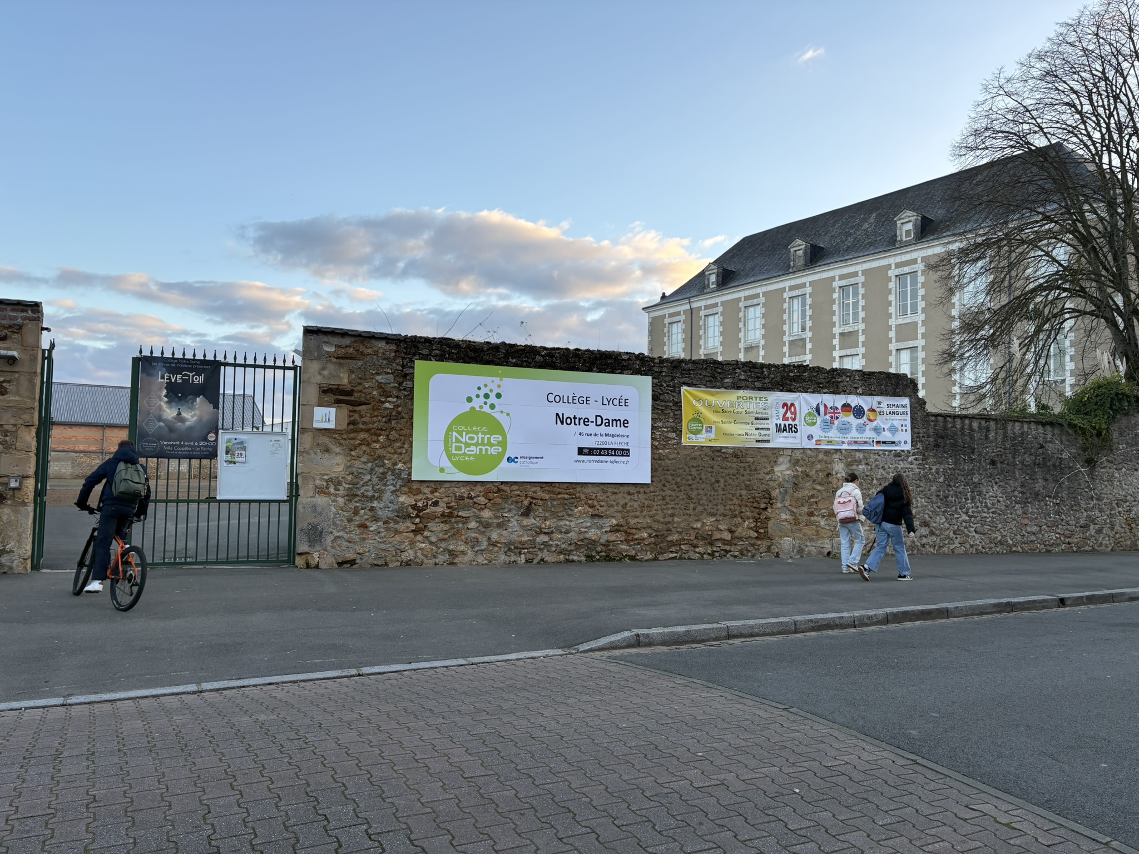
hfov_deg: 67.3
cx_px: 570
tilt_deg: +3.1
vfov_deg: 53.1
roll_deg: +0.2
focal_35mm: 26
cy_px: 427
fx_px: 856
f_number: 1.6
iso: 50
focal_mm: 5.96
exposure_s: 1/395
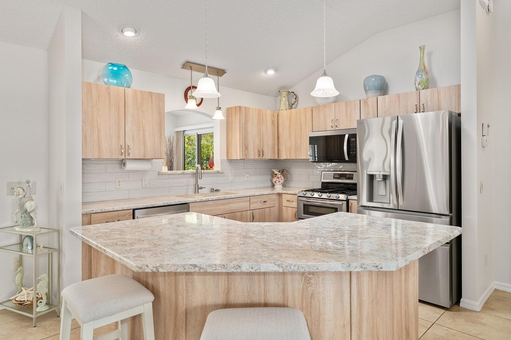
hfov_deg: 76.0
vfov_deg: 55.0
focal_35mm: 23
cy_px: 161
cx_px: 270
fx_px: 326
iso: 400
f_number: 8
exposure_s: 1/20
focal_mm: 21
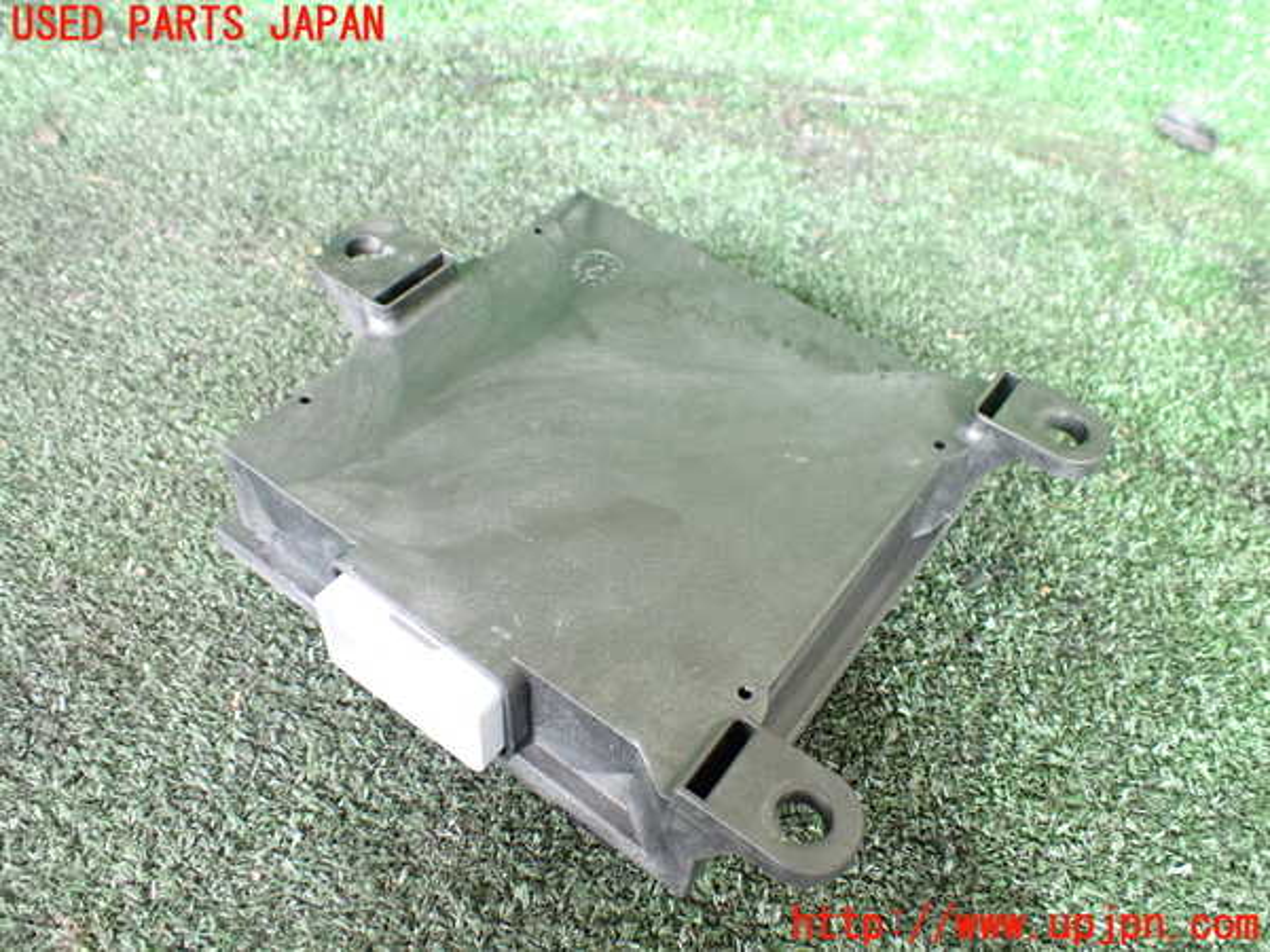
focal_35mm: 30
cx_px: 635
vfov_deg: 46.8
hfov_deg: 60.0
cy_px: 476
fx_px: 1101
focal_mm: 5.4
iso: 800
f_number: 2.3
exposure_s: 1/50
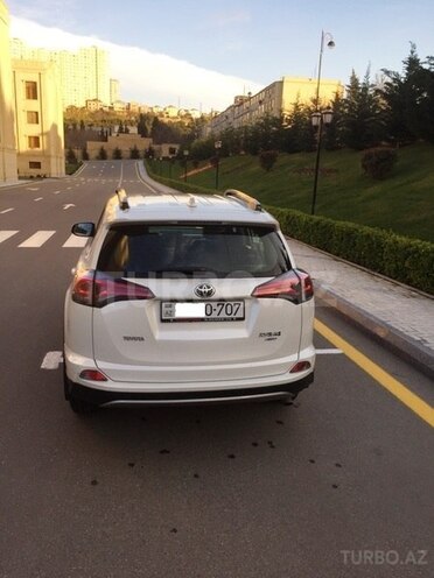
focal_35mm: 29
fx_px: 485
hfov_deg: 48.2
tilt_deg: -12.2
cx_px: 217
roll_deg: -1.7
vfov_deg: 61.7
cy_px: 289
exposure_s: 1/338
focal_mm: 4.15
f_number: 2.2
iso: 32
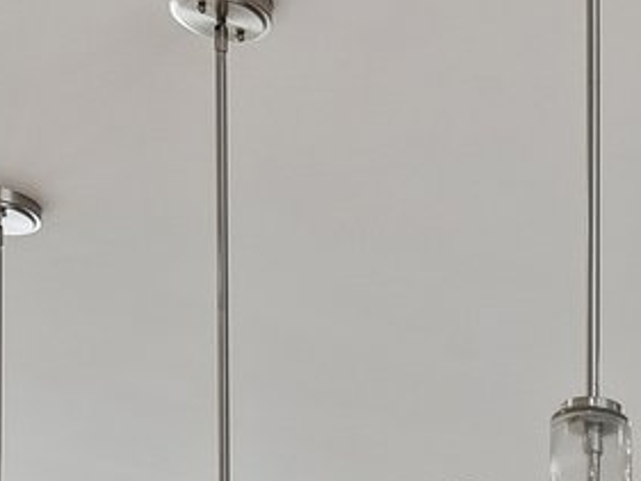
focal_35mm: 105
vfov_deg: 11.9
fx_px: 1945
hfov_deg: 17.5
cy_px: 1098
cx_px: 844
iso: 200
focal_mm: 15
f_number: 11
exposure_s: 1/15
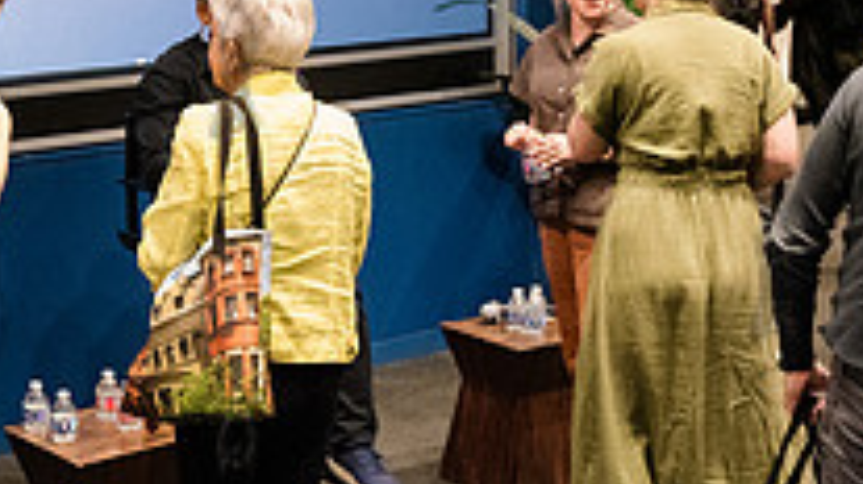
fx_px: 1715
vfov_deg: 15.9
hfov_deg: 27.9
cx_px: 233
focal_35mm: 75
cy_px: 65
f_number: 3.5
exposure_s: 1/250
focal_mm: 24
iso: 6400
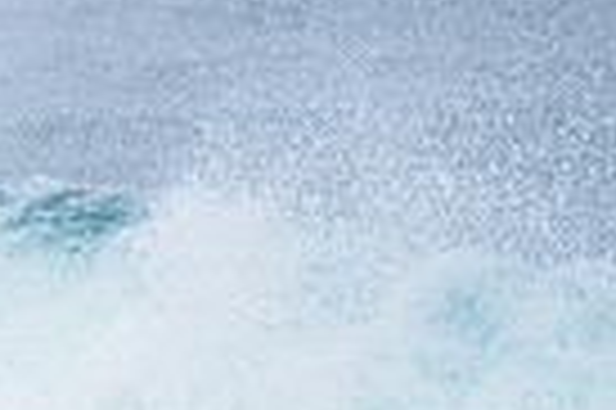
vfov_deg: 0.6
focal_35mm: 2119
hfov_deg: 1.0
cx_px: -589
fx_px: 36215
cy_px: 547
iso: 320
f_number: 5.6
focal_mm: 500
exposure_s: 1/2000
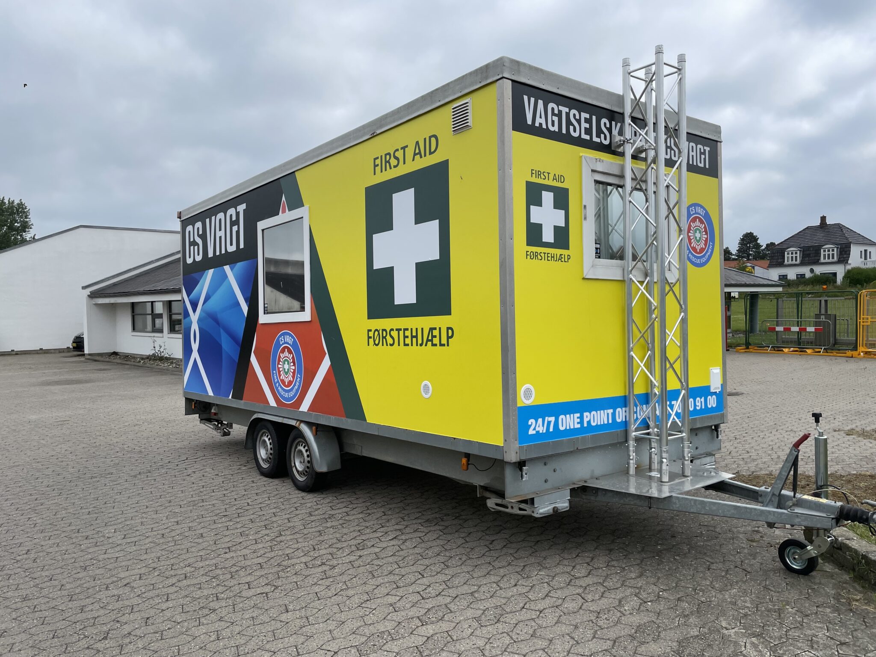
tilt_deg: -1.3
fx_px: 658
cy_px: 328
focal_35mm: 26
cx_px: 438
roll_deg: +0.8
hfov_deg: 67.3
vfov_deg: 53.1
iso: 32
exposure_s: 1/2817
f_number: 1.6
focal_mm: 4.2
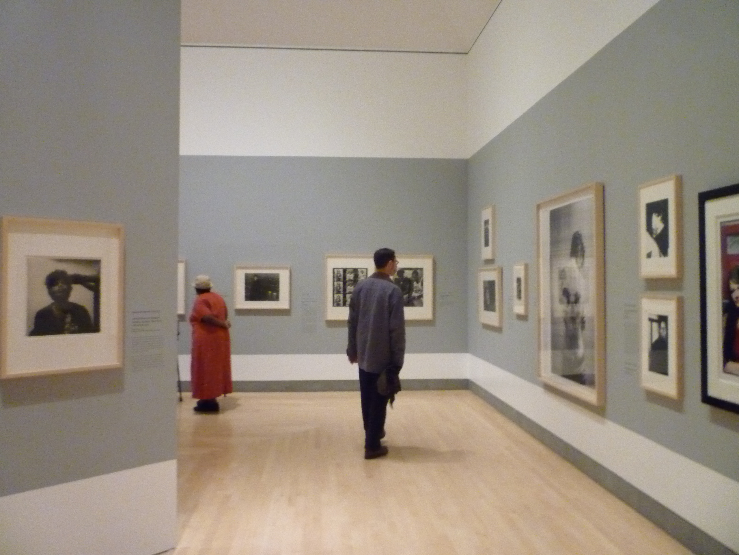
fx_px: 619
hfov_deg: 61.7
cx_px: 370
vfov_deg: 48.2
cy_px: 278
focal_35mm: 29
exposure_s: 1/20
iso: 800
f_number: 3.3
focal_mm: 5.2
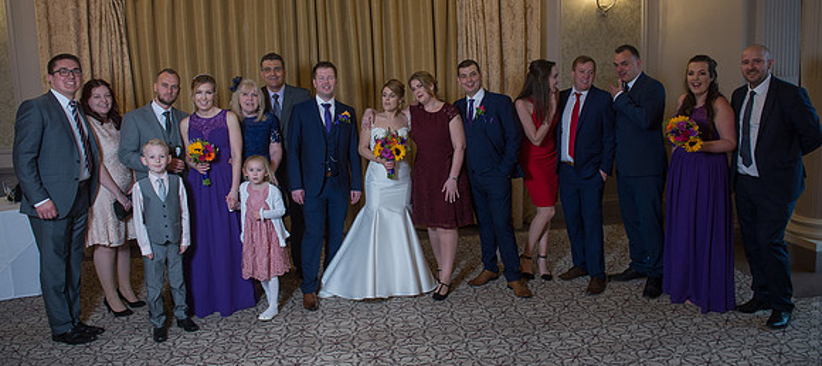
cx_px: 411
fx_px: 548
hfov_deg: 73.8
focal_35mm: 26
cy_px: 153
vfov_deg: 36.8
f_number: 4
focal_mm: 24
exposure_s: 1/80
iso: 500
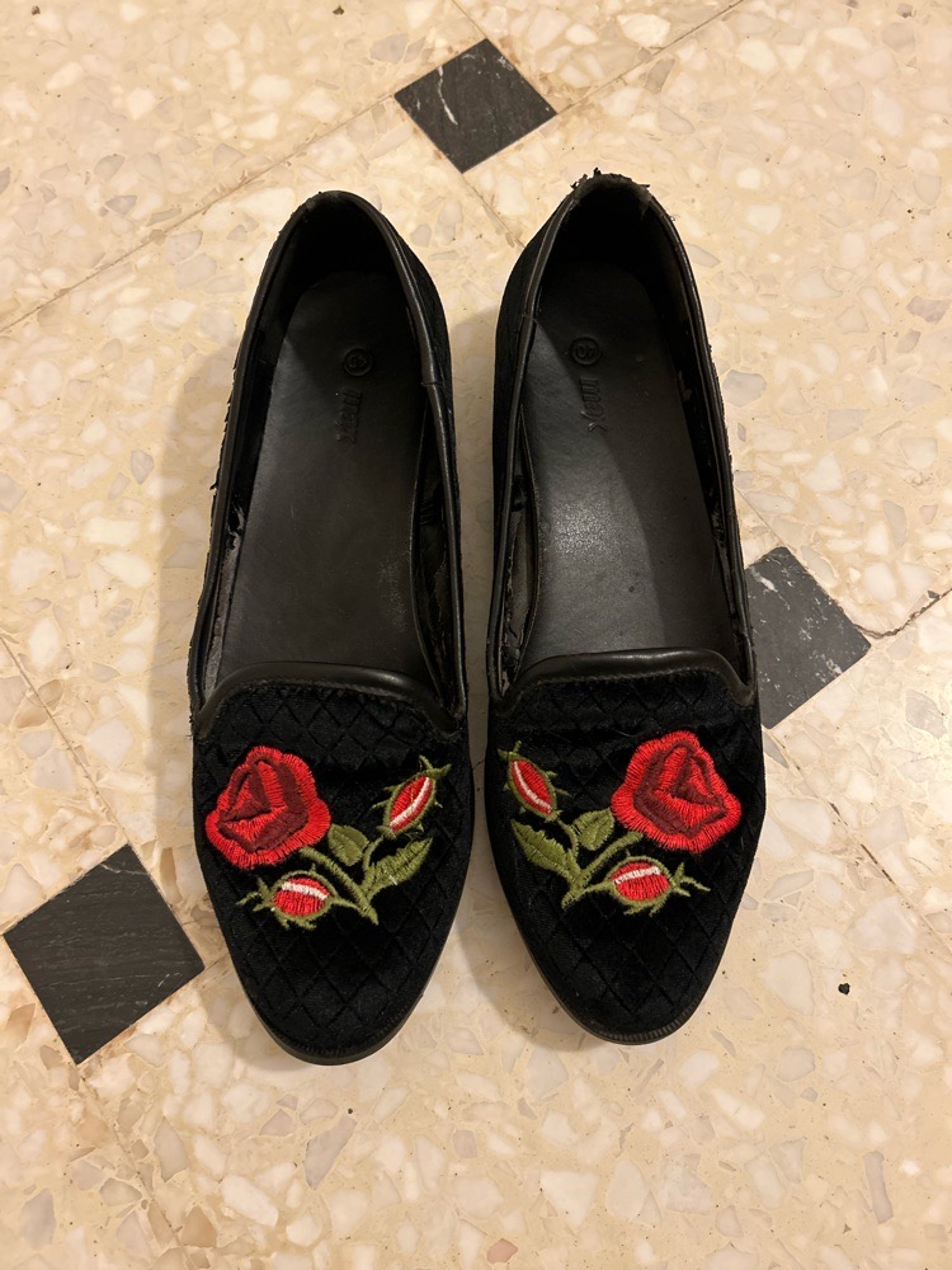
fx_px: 953
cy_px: 635
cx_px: 476
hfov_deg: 53.1
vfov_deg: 67.3
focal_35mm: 26
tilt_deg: -74.5
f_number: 1.5
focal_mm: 5.7
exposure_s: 1/33
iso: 500
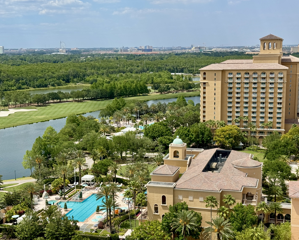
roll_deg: -0.6
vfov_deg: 28.6
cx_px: 143
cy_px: 127
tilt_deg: -10.7
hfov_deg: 35.4
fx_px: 469
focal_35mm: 53
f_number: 1.78
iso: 64
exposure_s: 1/4975
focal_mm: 6.76
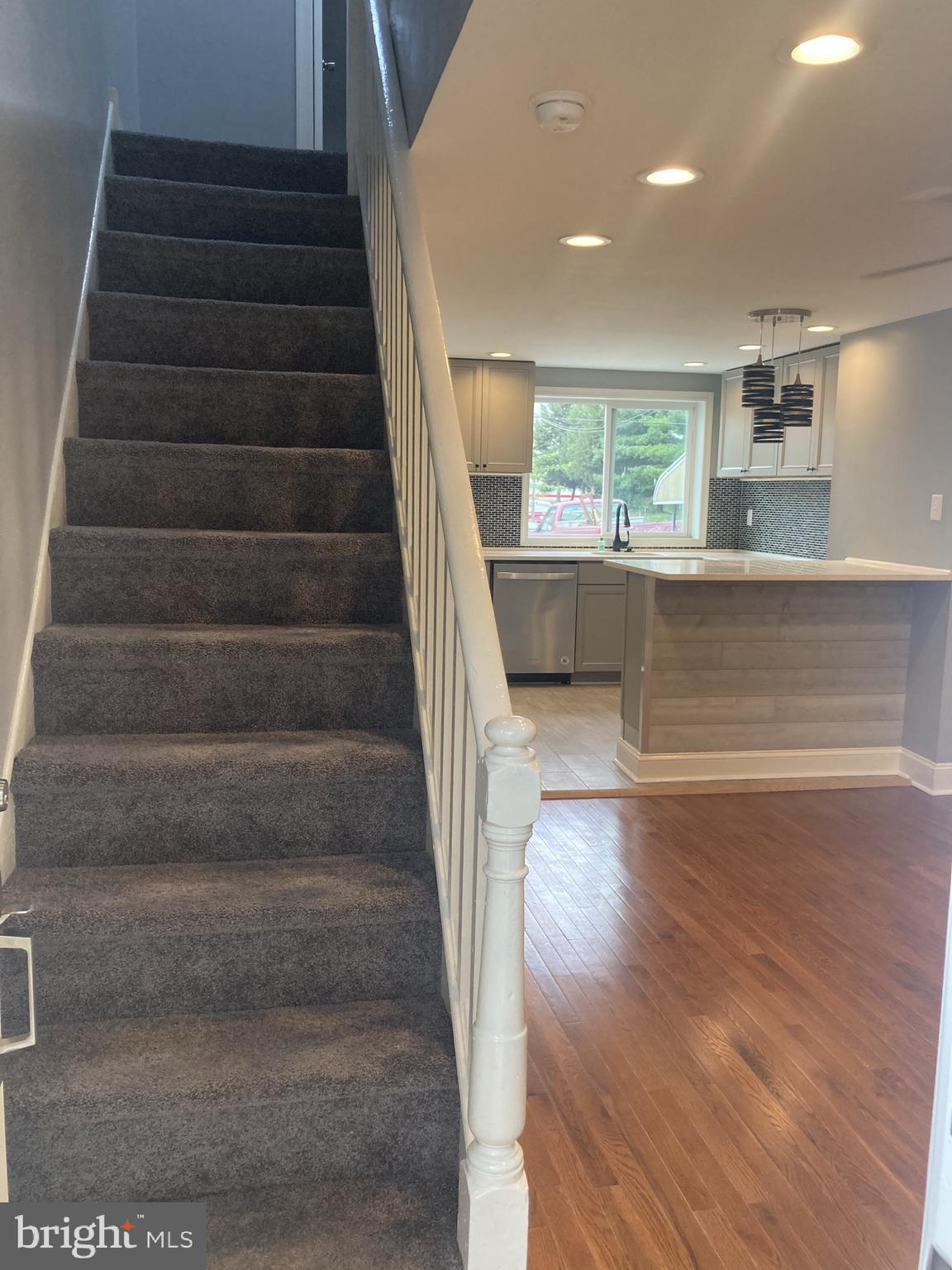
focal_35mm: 28
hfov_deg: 49.7
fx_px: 1027
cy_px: 635
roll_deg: -1.0
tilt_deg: -6.2
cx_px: 476
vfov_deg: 63.4
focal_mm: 3.99
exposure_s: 1/120
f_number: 1.8
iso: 80
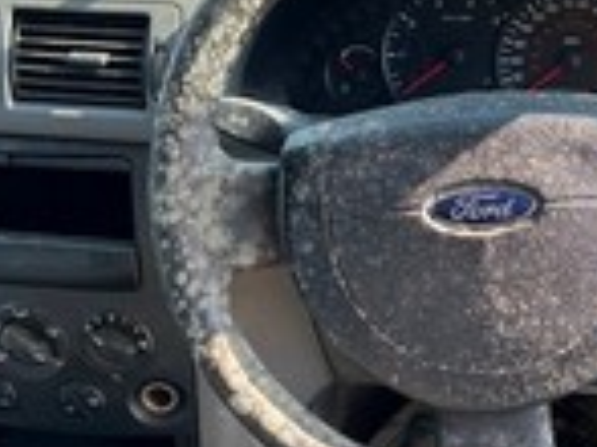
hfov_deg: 31.0
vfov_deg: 23.5
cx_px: 394
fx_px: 1068
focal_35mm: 62
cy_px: 317
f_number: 1.5
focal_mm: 5.7
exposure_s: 1/215
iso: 40
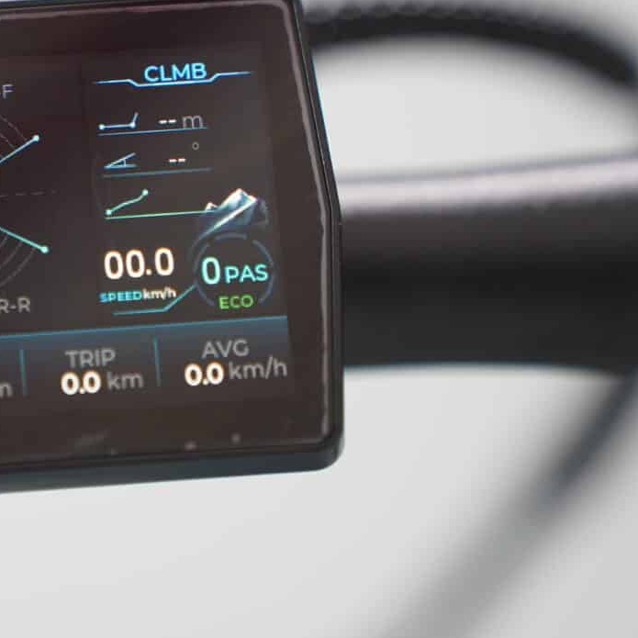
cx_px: 52
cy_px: 223
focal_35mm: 137
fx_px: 2857
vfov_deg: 12.7
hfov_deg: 12.6
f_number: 2.8
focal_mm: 70
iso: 400
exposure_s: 1/100
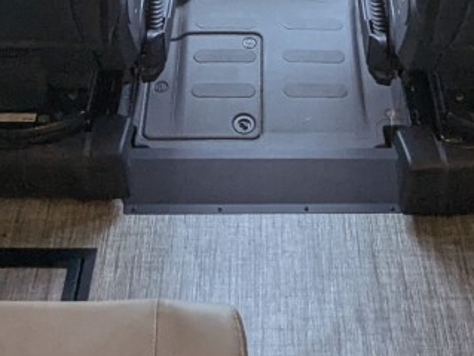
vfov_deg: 19.3
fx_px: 960
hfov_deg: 27.7
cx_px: 267
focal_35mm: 70
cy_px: -116
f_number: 2.2
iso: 54
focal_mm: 2.35
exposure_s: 1/88.5
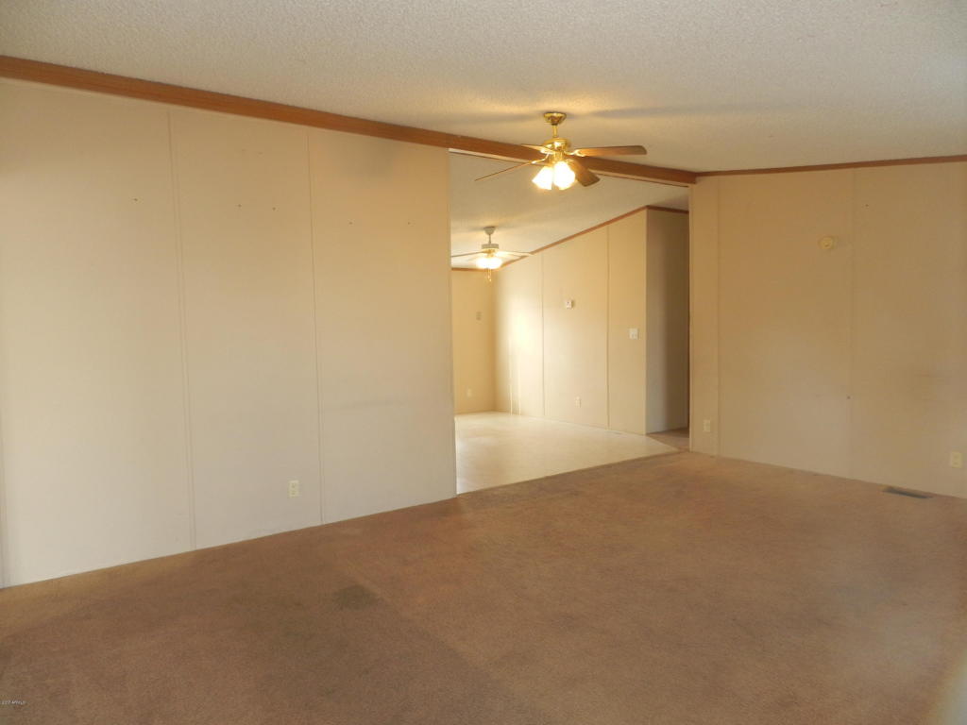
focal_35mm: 23
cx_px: 484
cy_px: 362
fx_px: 643
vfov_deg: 58.9
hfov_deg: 73.9
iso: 180
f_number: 3.4
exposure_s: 1/30
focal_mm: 4
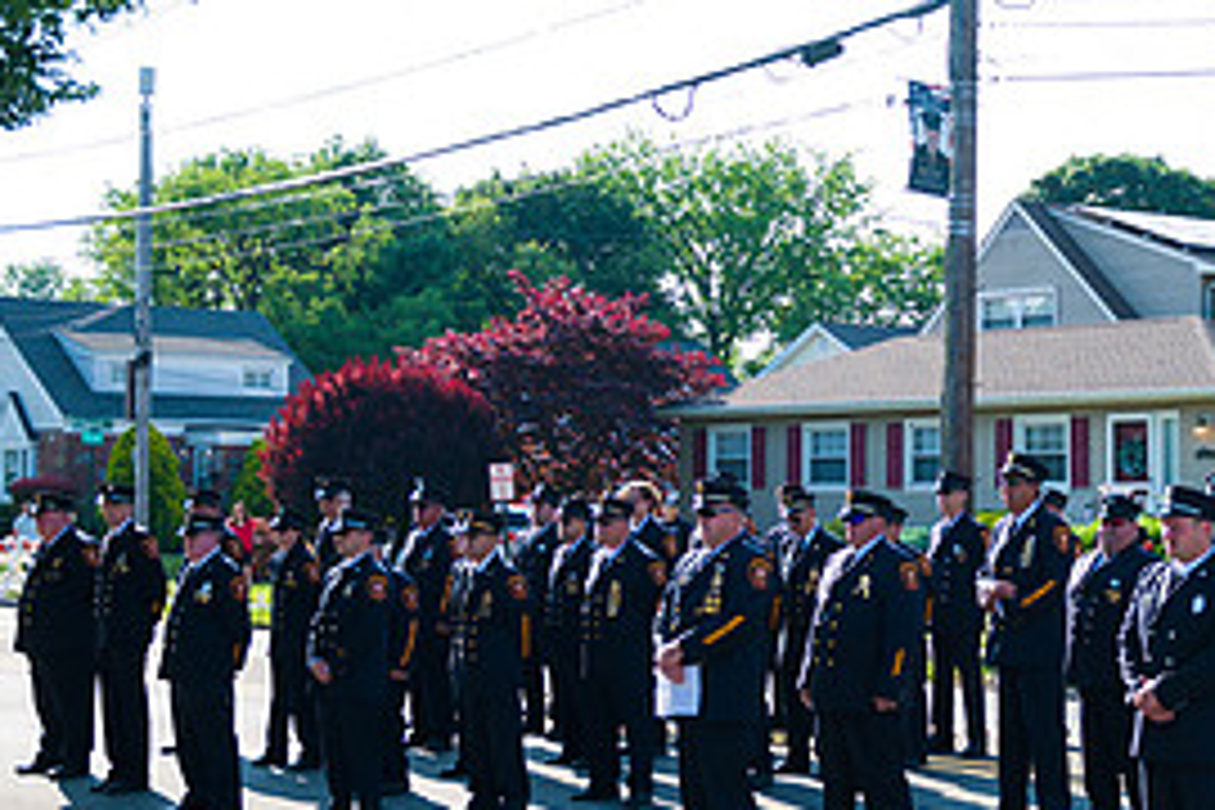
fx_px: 2464
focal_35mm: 73
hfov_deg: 27.1
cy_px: 400
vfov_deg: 18.7
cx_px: 999
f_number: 3.2
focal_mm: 34
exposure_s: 1/1250
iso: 200
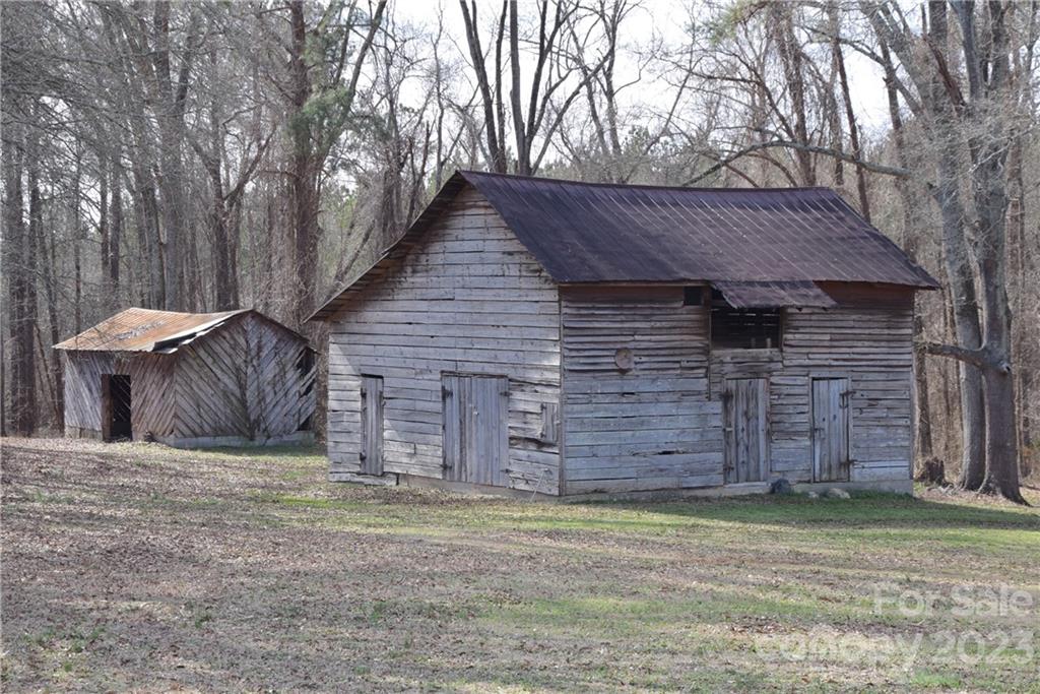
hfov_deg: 28.1
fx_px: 2080
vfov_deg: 18.9
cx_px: 520
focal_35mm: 72
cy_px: 347
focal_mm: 48
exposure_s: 1/250
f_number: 8
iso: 280
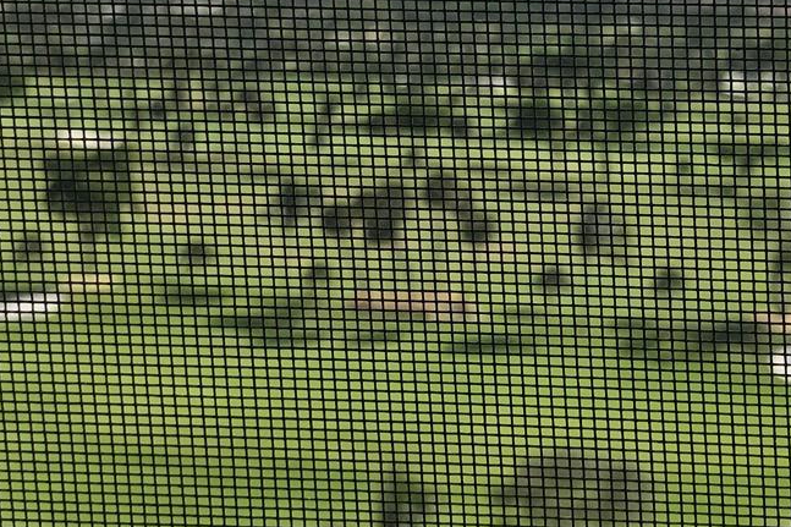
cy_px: 194
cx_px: 482
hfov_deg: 28.0
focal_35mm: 72
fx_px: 1582
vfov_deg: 18.9
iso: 20
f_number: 1.8
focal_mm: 3.99
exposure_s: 1/2179
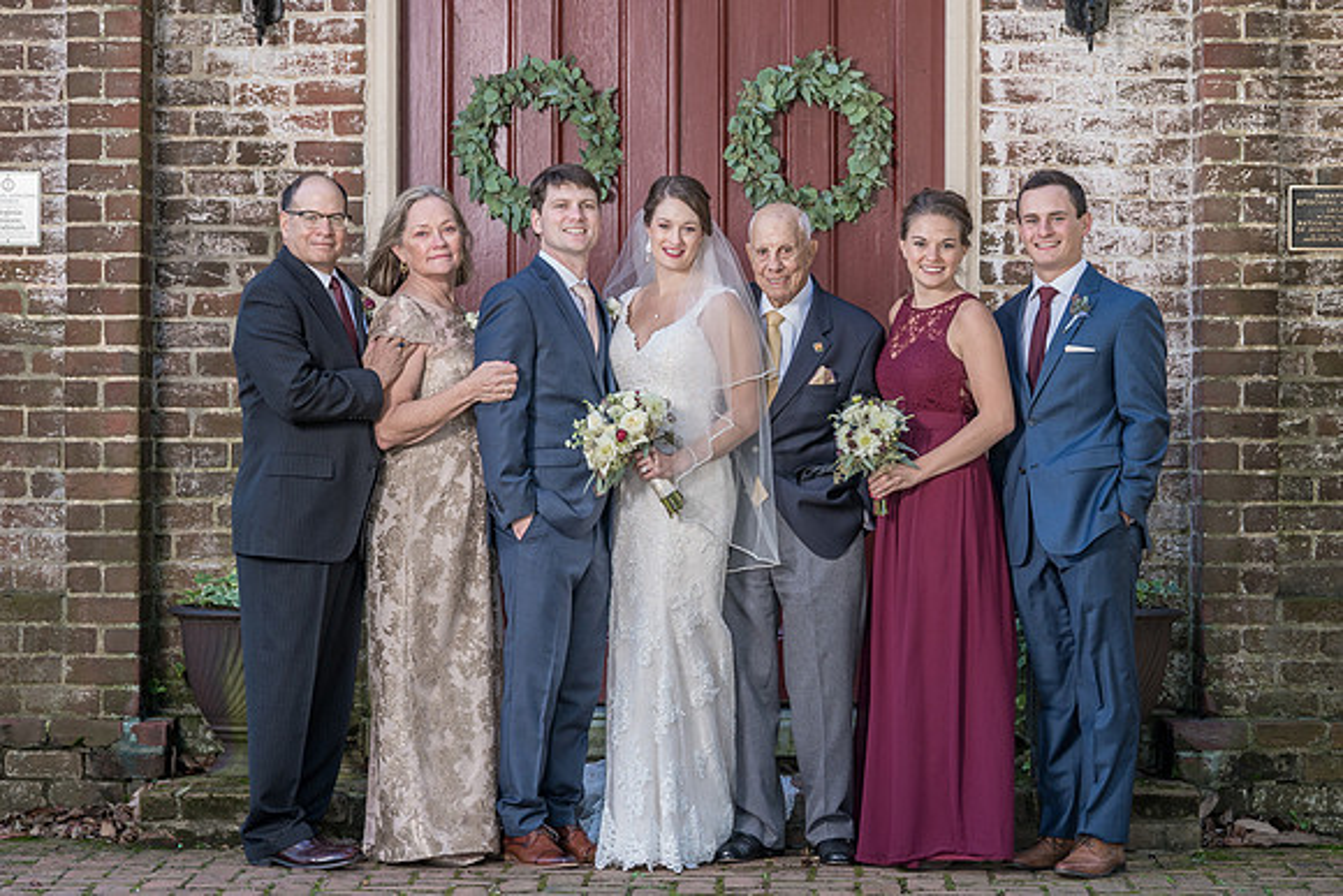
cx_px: 713
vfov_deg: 10.2
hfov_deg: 15.2
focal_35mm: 135
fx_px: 5030
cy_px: 367
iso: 400
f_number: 4.5
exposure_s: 1/200
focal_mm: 102
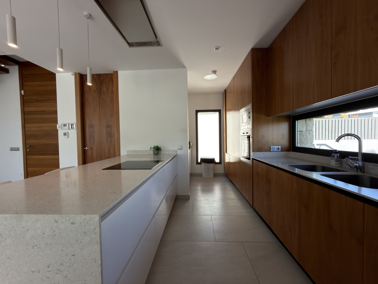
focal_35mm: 14
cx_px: 189
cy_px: 142
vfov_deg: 85.7
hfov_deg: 102.1
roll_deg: +0.8
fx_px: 153
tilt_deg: -1.5
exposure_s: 1/197
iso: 16
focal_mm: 2.22
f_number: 2.2
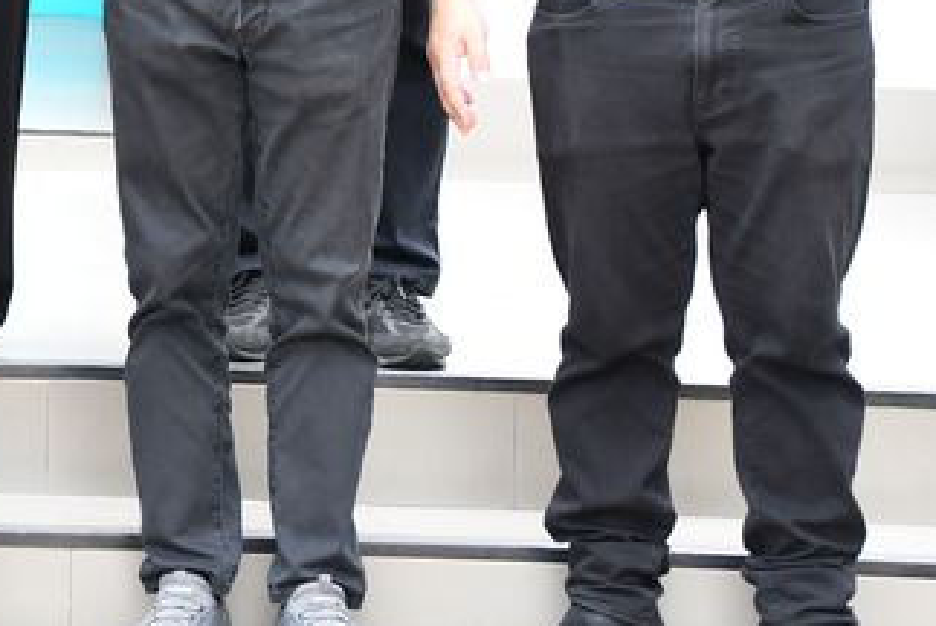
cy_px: -161
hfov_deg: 12.9
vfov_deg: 8.9
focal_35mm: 152
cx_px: -368
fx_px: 3955
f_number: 4.5
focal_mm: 32
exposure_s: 1/250
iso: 400
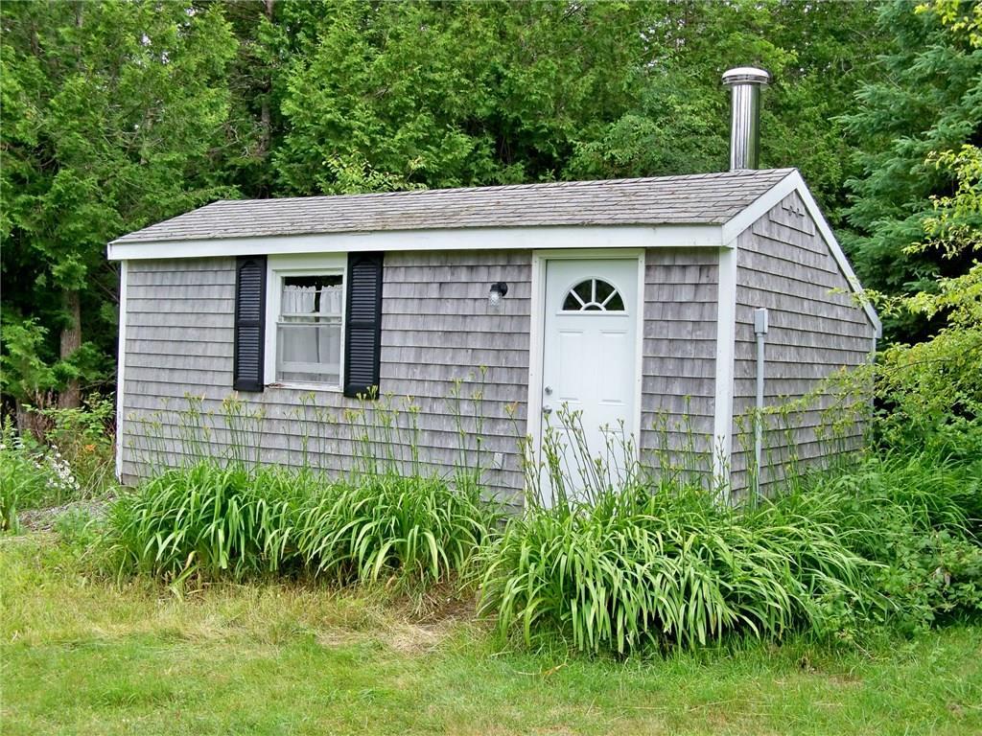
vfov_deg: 34.3
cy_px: 368
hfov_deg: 44.8
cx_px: 491
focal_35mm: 42
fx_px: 1191
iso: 80
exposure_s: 1/100
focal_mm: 7.5
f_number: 3.7
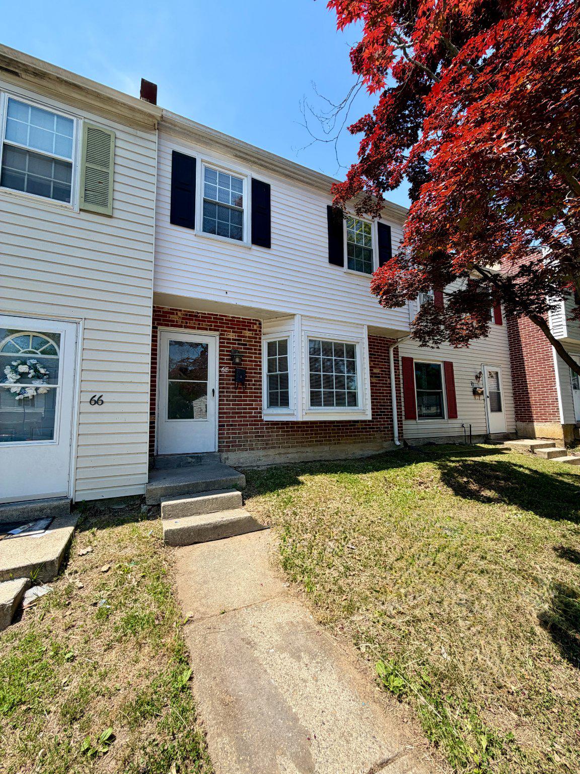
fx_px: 313
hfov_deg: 85.7
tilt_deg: +5.7
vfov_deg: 102.1
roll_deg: +0.9
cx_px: 290
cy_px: 387
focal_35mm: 14
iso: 32
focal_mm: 2.22
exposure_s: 1/770
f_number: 2.2
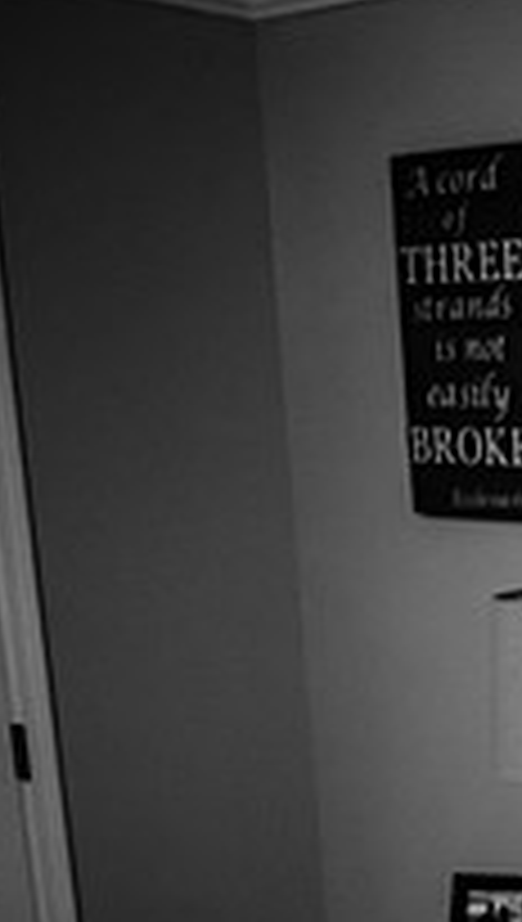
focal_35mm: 71
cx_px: 1130
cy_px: 843
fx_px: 1739
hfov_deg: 13.7
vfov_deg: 28.5
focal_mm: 24
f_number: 2.2
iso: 800
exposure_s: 1/160
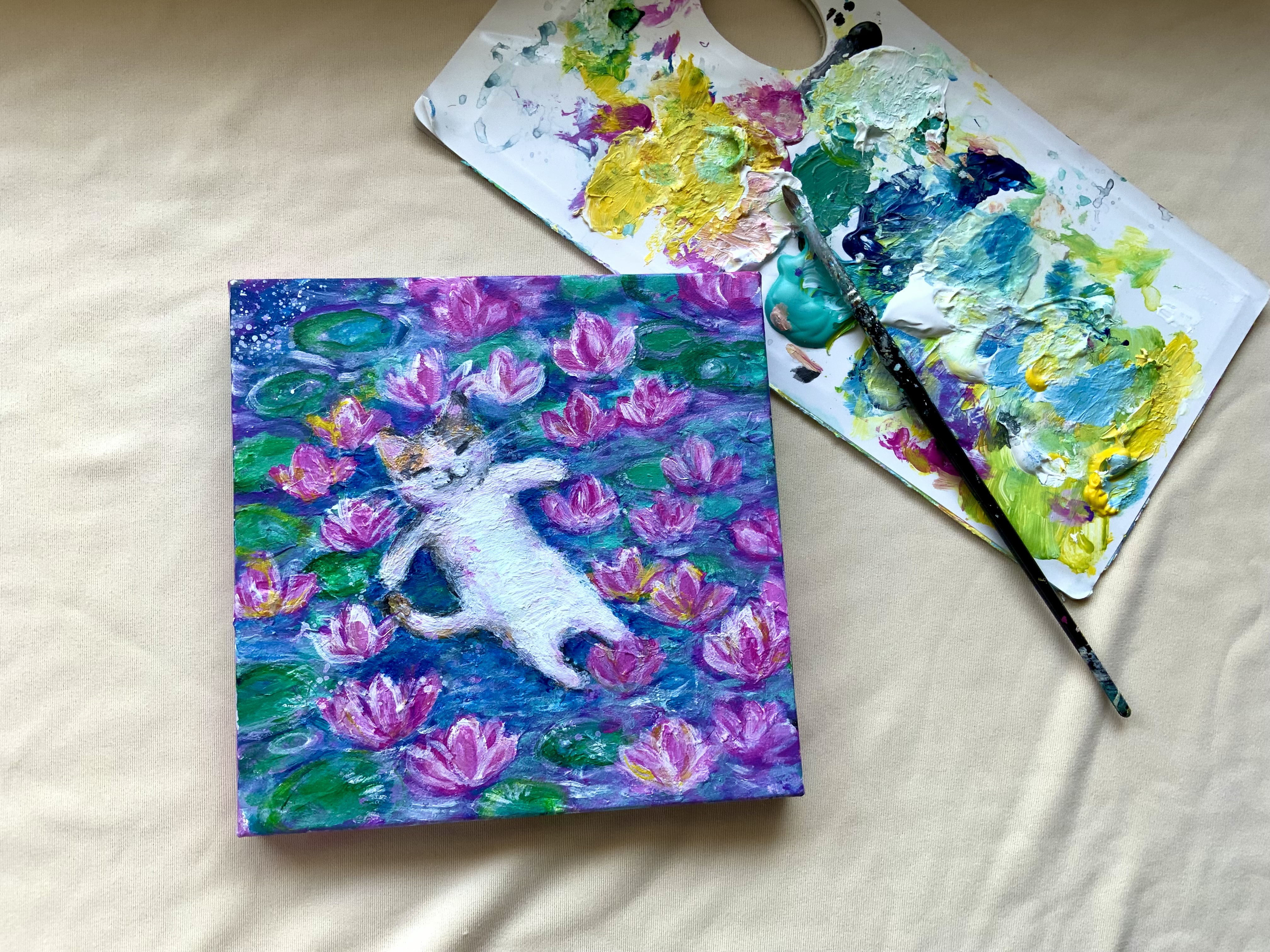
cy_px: 476
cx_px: 635
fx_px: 1064
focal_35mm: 29
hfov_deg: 61.7
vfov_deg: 48.2
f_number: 1.8
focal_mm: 3
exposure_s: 1/120
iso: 50
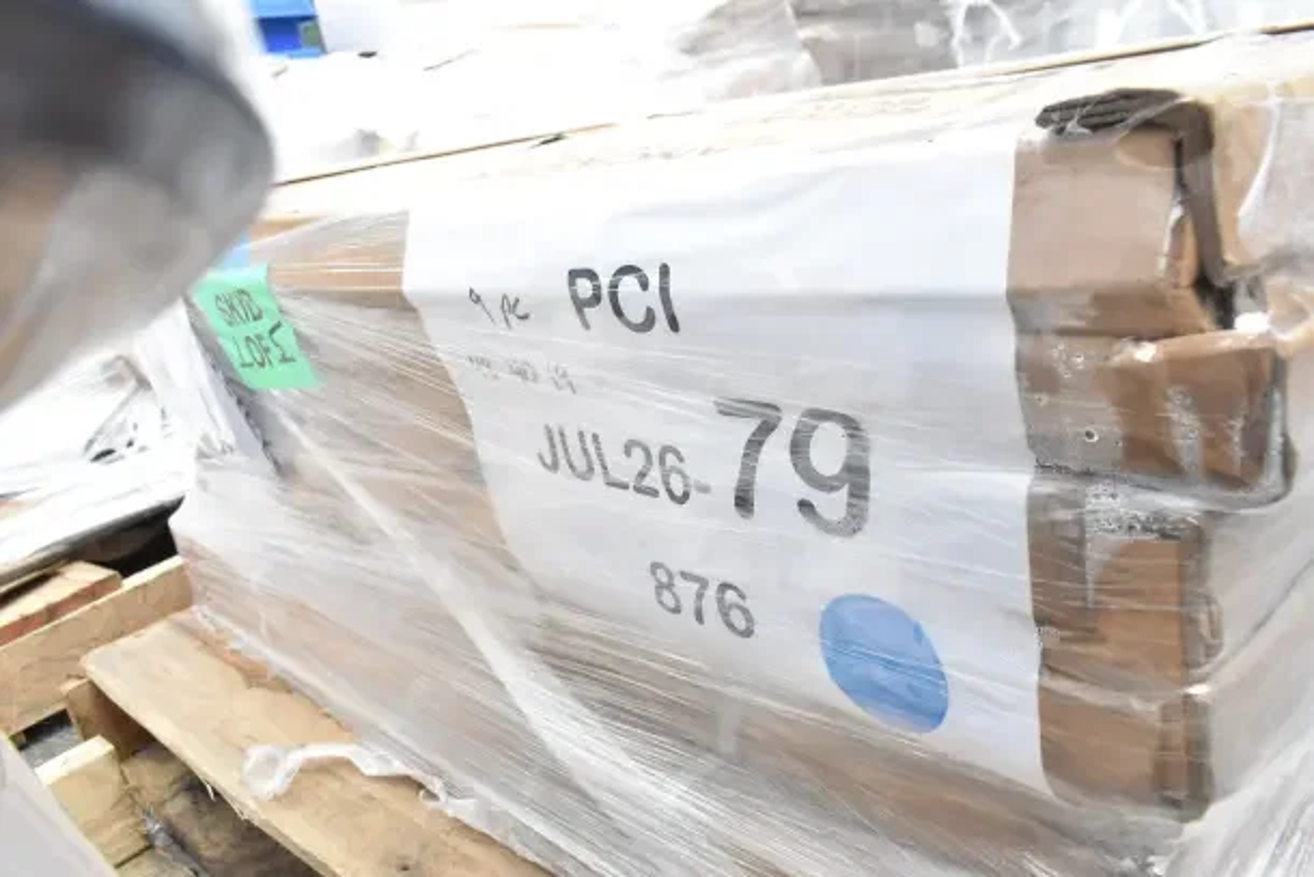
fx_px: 986
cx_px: 657
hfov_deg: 67.4
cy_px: 438
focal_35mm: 27
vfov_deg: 48.0
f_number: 9
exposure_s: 1/320
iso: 1600
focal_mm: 18
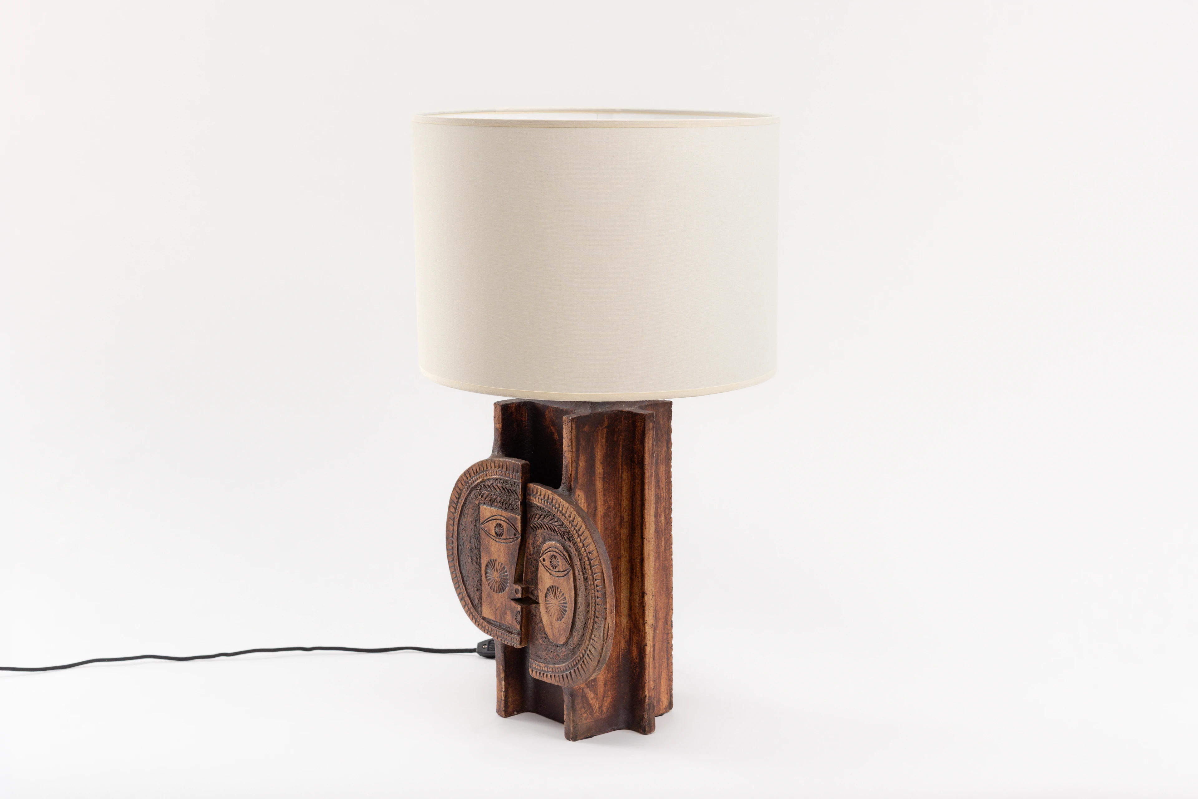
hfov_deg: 39.6
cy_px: 400
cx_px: 599
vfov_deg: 27.0
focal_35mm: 50
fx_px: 1664
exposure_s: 1/400
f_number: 8
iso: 250
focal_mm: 50
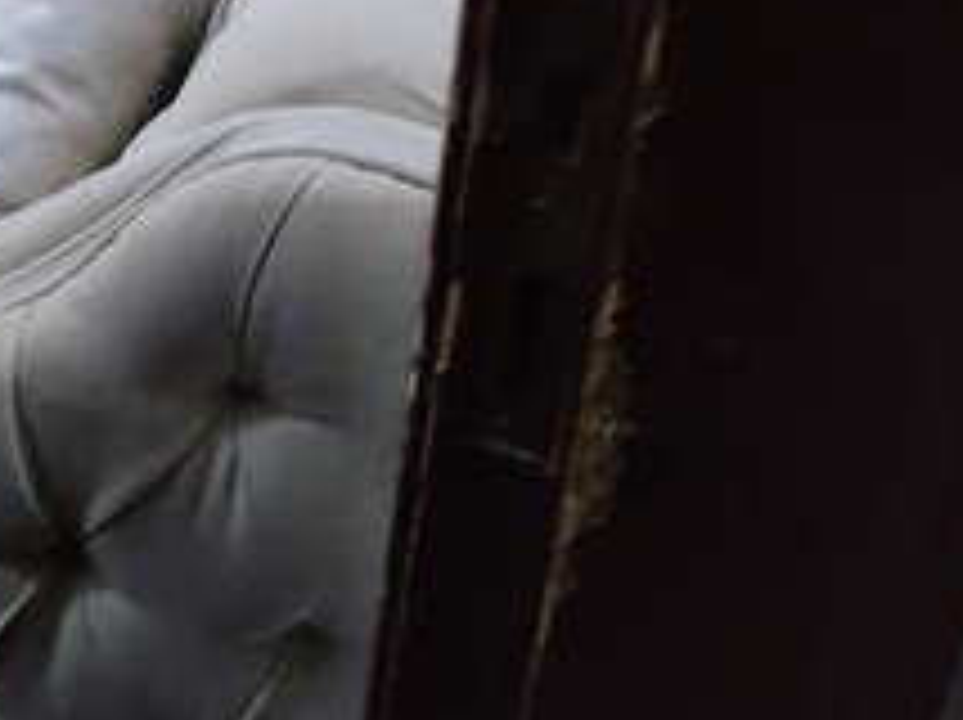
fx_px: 1723
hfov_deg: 29.4
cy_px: -43
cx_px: 25
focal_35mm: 62
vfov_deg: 22.5
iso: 1074
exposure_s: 1/25
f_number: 1.8
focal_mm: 4.75
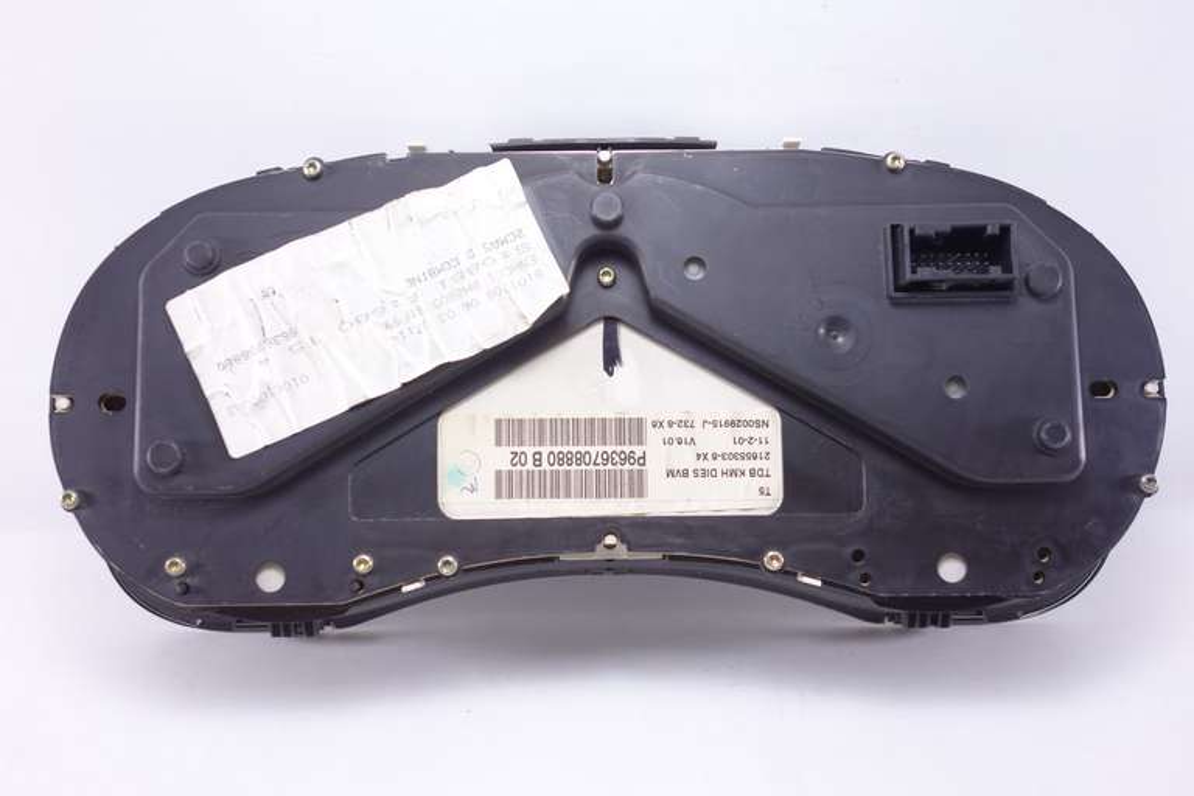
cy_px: 398
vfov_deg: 40.0
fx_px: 1094
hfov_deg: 57.2
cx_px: 597
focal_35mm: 33
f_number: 2.5
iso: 125
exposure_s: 1/50
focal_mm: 12.32
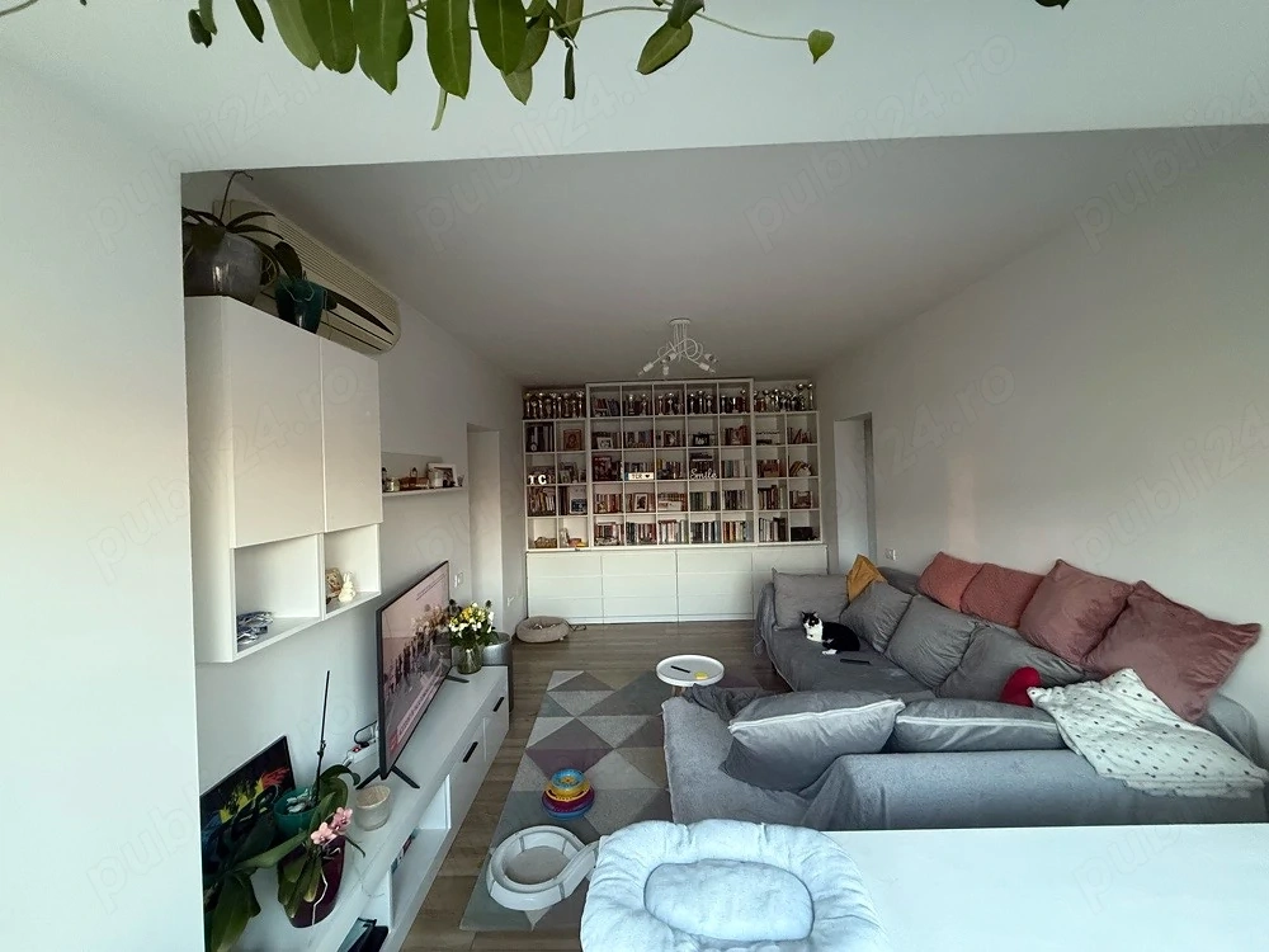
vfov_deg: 85.7
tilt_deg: -0.2
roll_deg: +2.3
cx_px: 634
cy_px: 476
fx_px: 513
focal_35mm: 14
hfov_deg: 102.1
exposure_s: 1/50
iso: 500
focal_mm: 2.22
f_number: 2.2
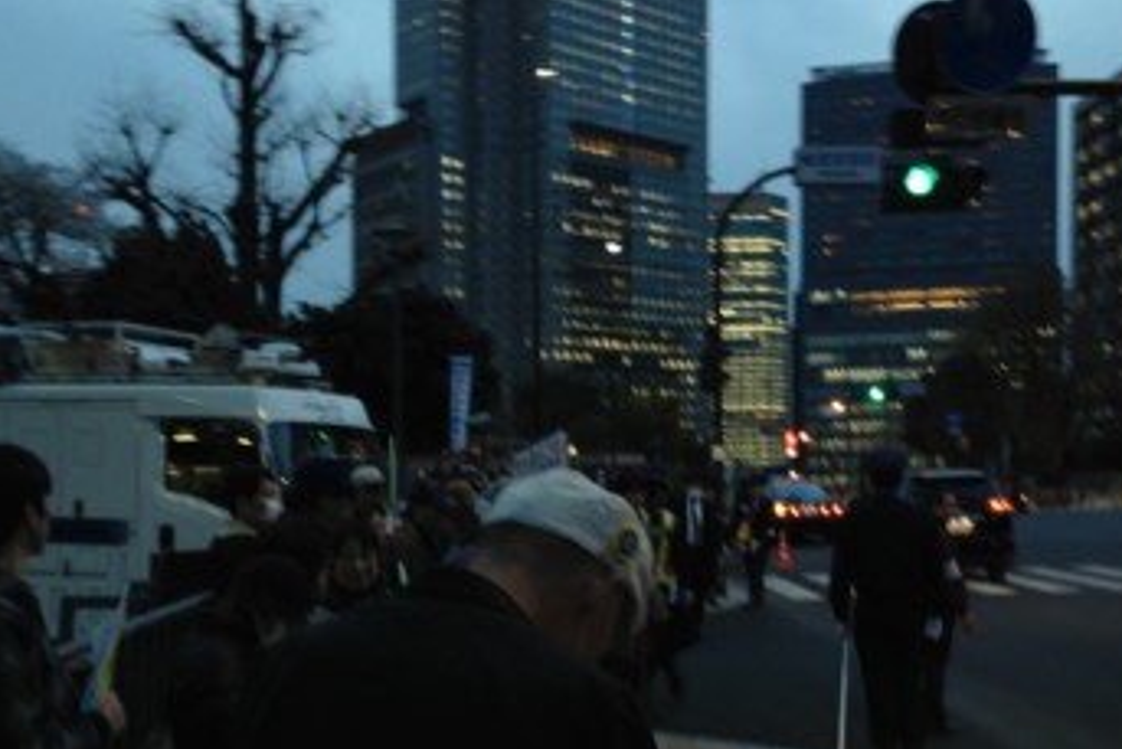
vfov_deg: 29.7
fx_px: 1403
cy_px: 497
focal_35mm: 45
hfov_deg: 43.6
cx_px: 599
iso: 64
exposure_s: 1/20
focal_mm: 4.13
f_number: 2.4
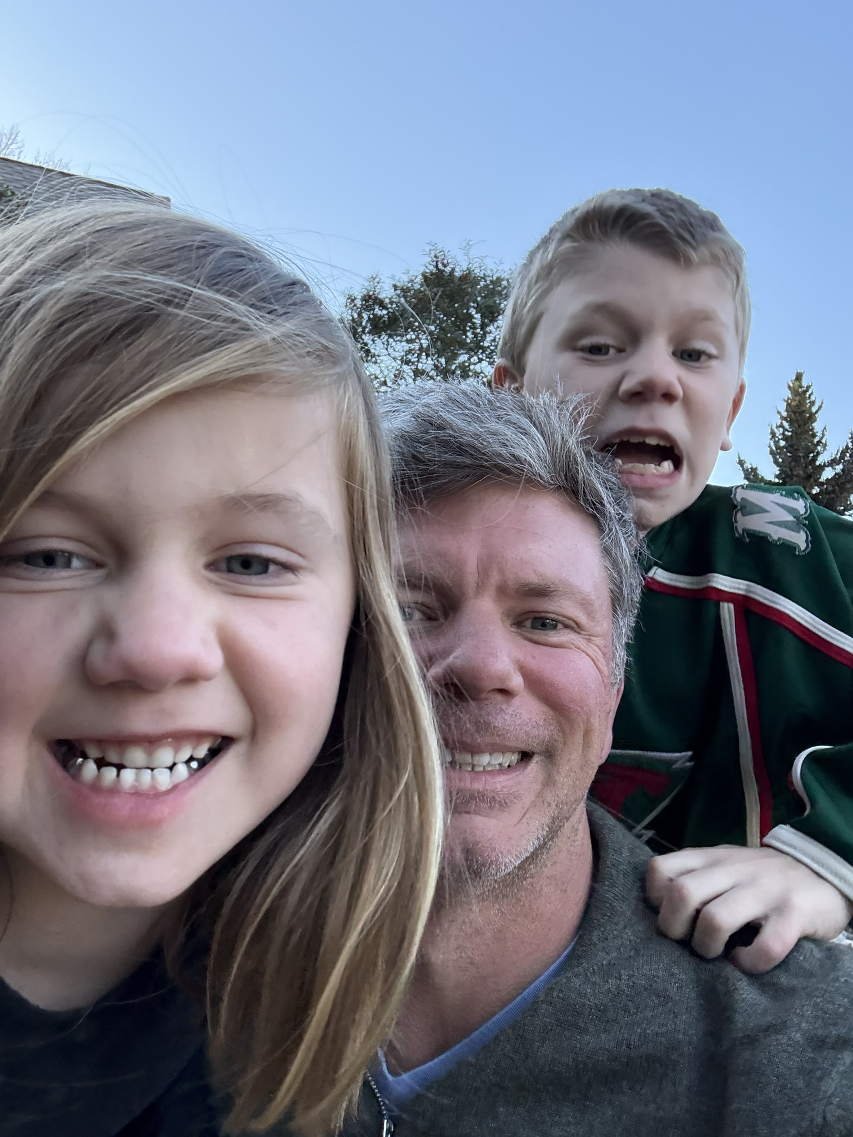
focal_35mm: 30
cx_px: 426
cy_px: 568
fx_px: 986
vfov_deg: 60.0
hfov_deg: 46.8
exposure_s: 1/211
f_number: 1.9
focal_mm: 2.69
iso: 80
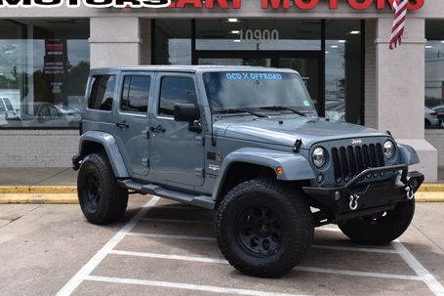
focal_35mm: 53
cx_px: 274
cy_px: 118
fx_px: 650
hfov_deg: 37.5
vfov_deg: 25.6
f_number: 11
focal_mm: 25
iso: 400
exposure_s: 1/400
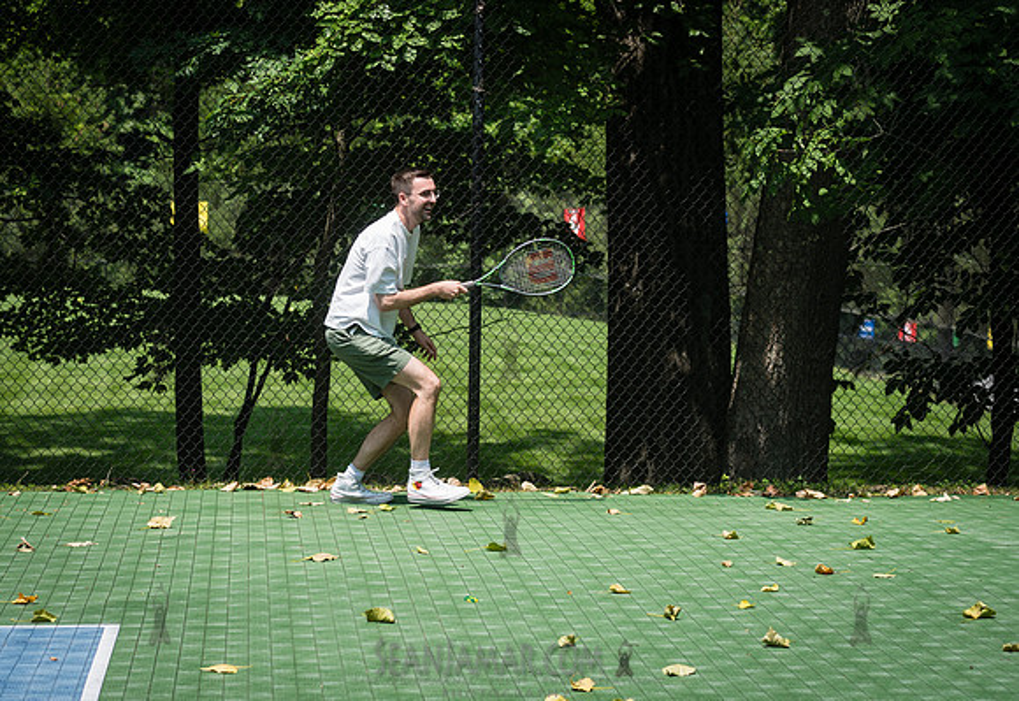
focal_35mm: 104
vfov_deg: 13.4
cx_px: 377
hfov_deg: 19.4
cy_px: 319
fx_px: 2974
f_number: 4.5
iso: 200
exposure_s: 1/1000
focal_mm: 80
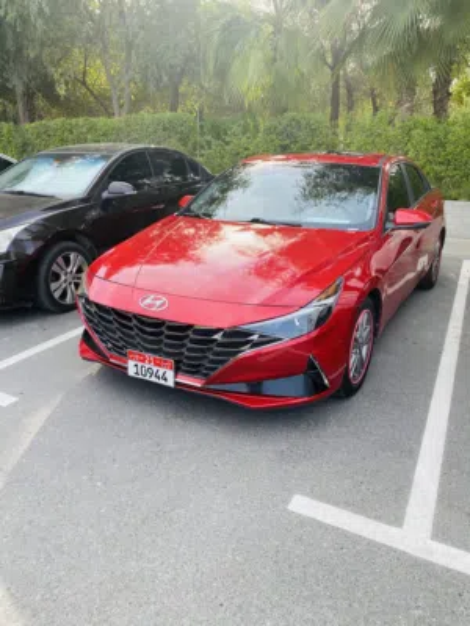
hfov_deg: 53.1
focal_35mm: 26
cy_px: 313
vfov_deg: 67.3
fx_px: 471
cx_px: 235
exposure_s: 1/517
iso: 32
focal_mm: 4.25
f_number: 1.8
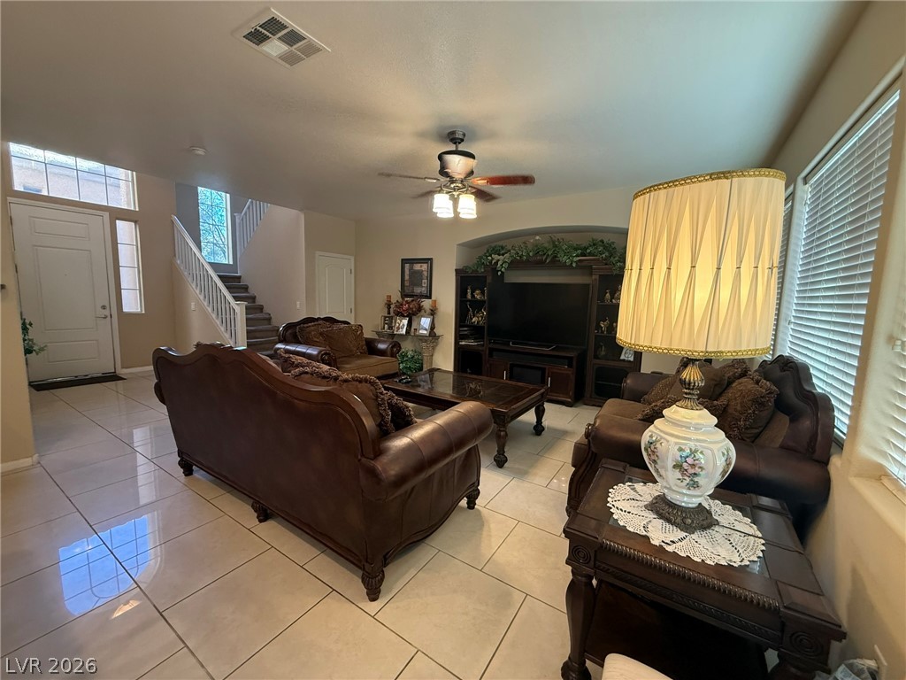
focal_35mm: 14
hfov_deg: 102.1
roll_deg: -2.0
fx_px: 366
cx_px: 453
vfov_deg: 85.7
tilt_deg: -6.7
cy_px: 340
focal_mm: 2.22
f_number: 2.2
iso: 400
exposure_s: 1/60
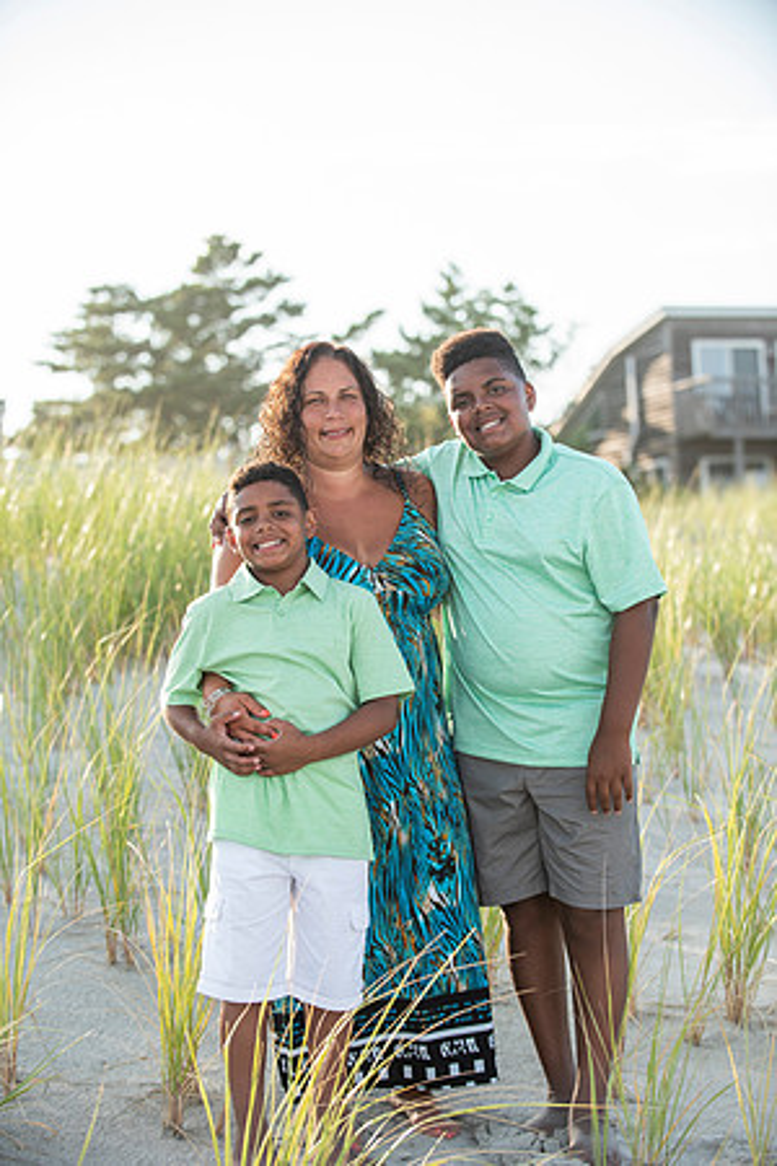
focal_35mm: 82
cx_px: 388
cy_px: 583
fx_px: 2655
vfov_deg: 24.8
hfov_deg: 16.7
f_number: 3.5
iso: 250
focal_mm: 82
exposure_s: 1/1000
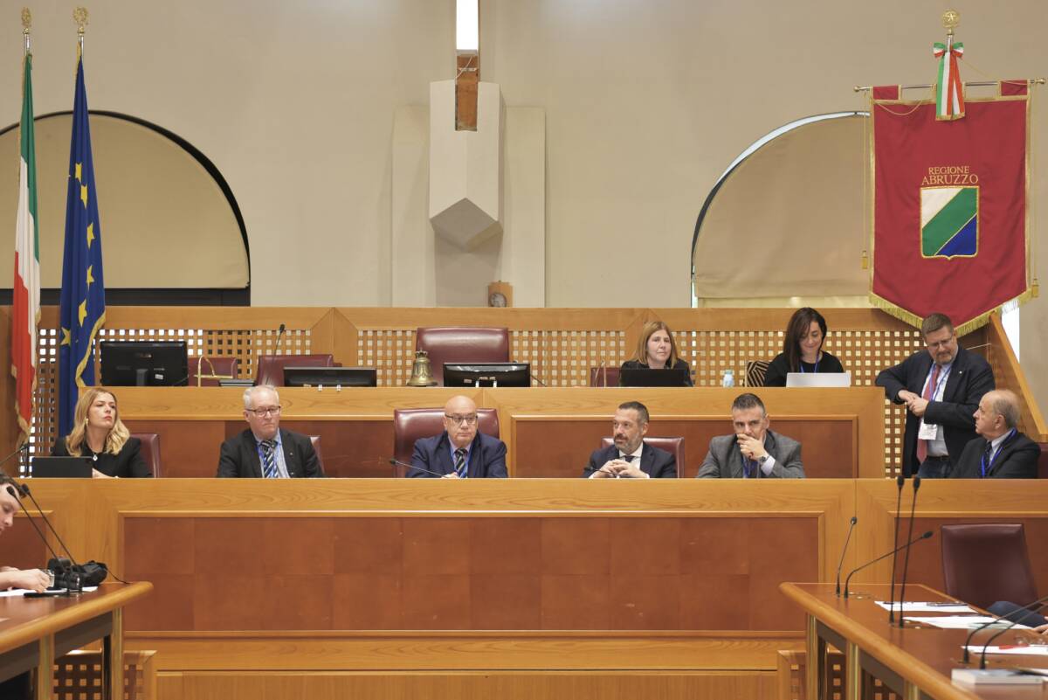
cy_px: 350
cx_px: 524
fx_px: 2038
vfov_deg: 19.5
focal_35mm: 70
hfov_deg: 28.8
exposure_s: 1/125
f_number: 3.2
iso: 1000
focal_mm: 70
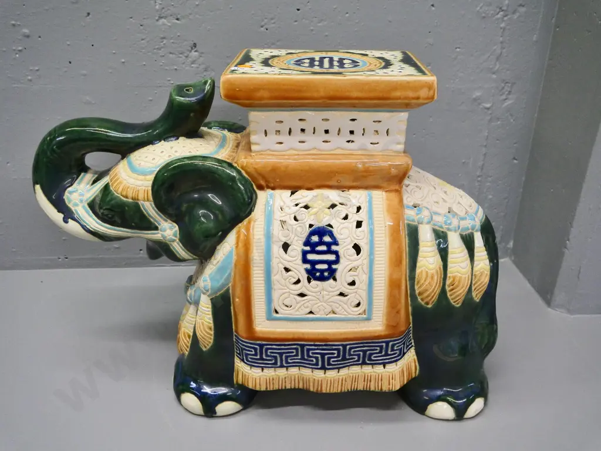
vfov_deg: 46.8
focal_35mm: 30
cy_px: 226
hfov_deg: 60.0
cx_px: 300
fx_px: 521
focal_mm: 15
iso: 3200
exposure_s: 1/250
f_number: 5
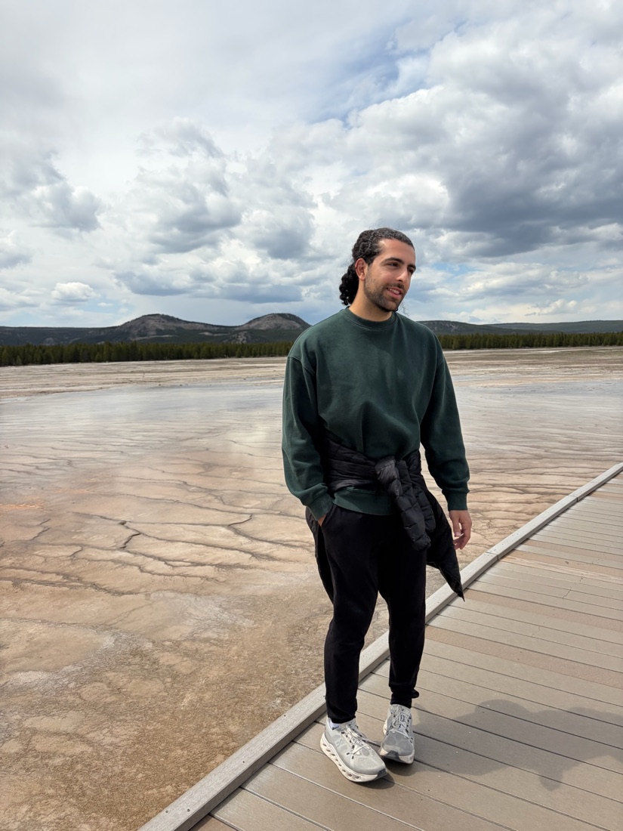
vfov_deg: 67.3
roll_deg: +0.3
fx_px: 624
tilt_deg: -6.3
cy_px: 416
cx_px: 312
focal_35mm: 26
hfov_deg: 53.1
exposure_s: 1/5348
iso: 50
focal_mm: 5.96
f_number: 1.6
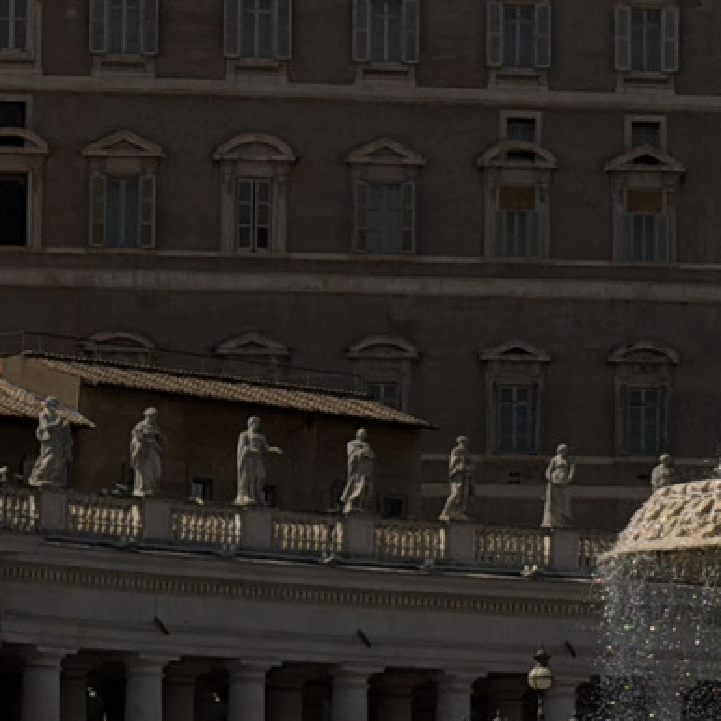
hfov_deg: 7.9
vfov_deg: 8.0
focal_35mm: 219
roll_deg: +0.3
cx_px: 863
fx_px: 5161
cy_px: 386
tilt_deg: +6.2
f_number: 1.78
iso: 64
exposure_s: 1/11364
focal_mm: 6.76
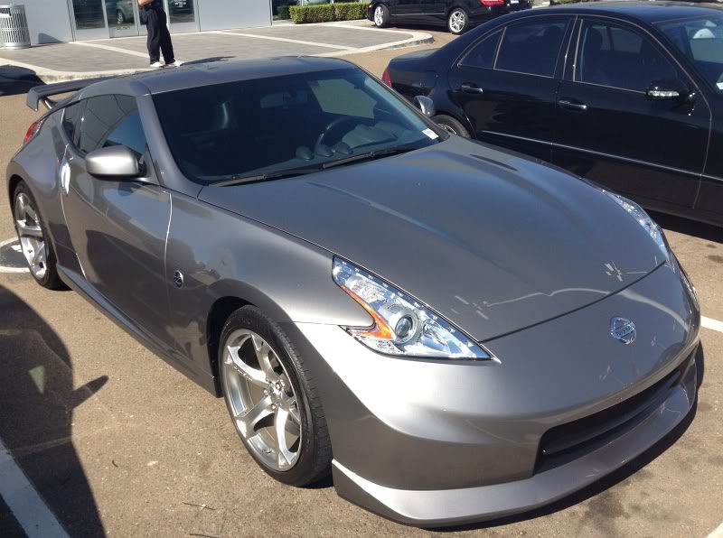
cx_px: 362
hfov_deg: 52.7
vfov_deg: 40.5
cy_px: 269
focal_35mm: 35
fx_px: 729
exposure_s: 1/1082
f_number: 2.4
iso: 64
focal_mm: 4.3
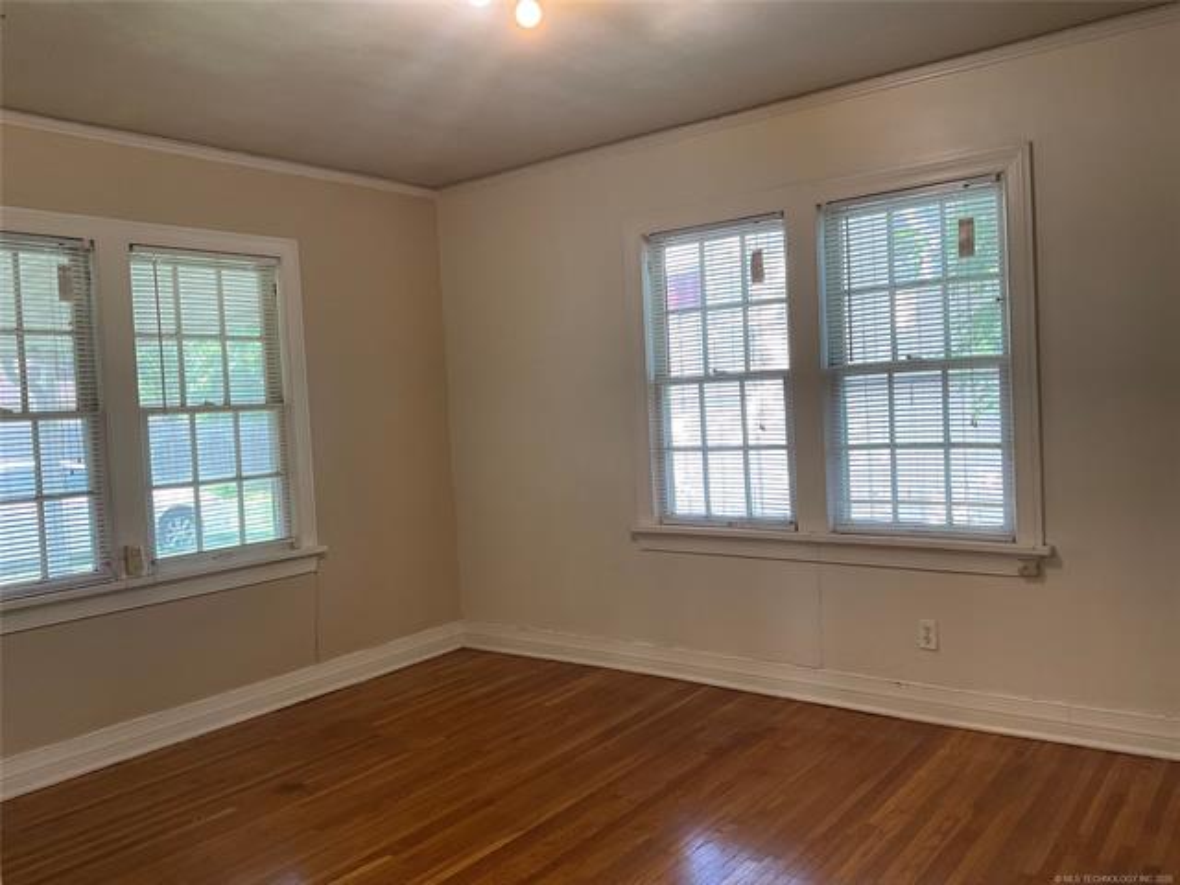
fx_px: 989
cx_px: 590
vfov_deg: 48.2
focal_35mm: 29
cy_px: 442
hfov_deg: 61.7
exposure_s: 1/60
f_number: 1.8
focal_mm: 3
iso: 40
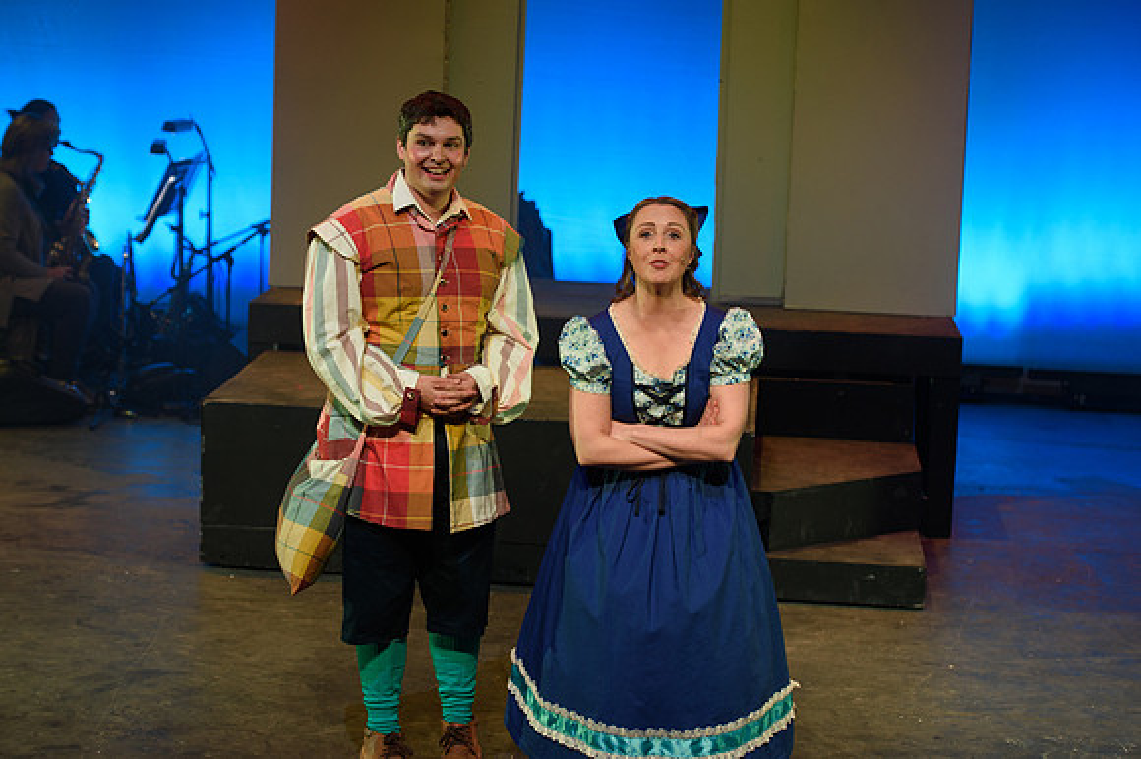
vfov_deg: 15.9
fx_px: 2709
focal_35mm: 86
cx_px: 476
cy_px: 305
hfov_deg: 23.8
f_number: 2.8
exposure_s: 1/160
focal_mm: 70
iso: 800
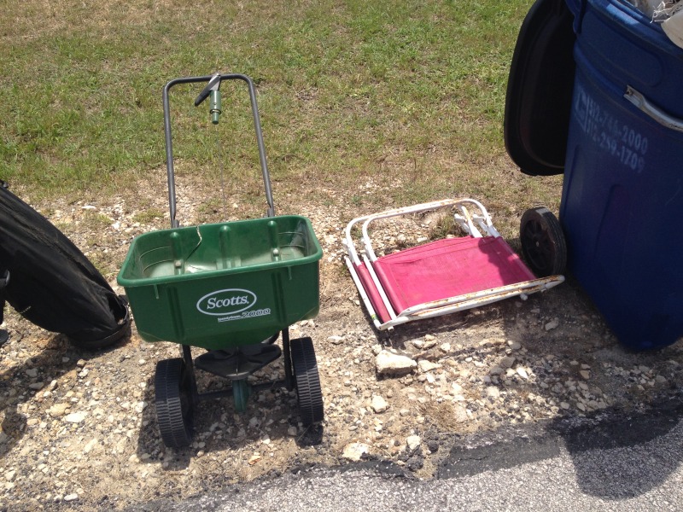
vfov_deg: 40.7
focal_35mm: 35
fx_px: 691
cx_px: 342
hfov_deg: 52.6
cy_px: 256
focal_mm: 4.28
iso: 50
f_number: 2.4
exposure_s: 1/1381
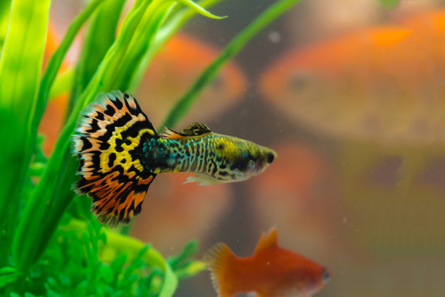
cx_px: 222
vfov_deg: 13.1
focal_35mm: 105
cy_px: 148
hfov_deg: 19.4
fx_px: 1298
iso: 200
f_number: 25
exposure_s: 1/200
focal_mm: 105
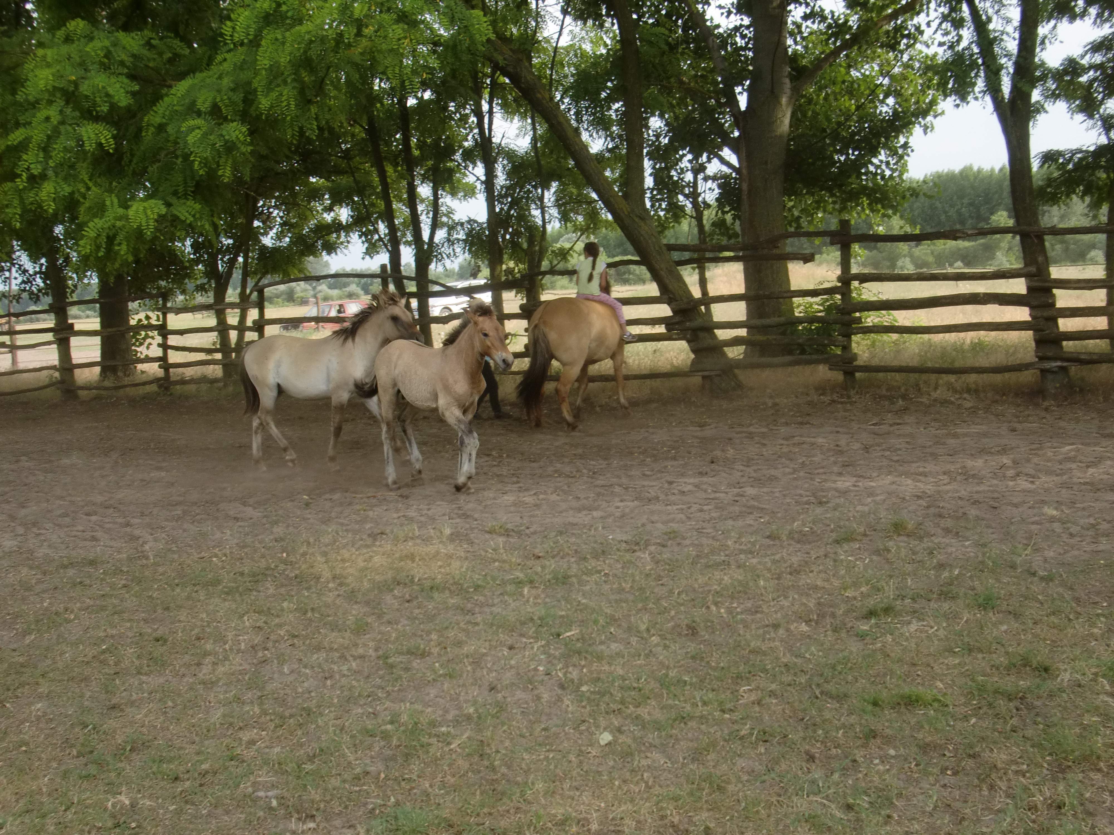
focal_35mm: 38
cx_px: 557
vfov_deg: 37.7
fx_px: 1223
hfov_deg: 49.0
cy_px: 418
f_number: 3.9
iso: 64
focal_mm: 6.66
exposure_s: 1/160
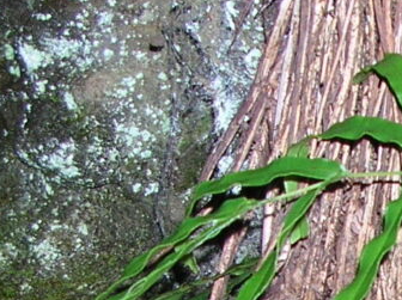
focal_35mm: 160
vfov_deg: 9.0
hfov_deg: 11.5
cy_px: 492
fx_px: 1855
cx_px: 699
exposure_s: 1/60.1
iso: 50
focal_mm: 5.8
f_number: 2.8
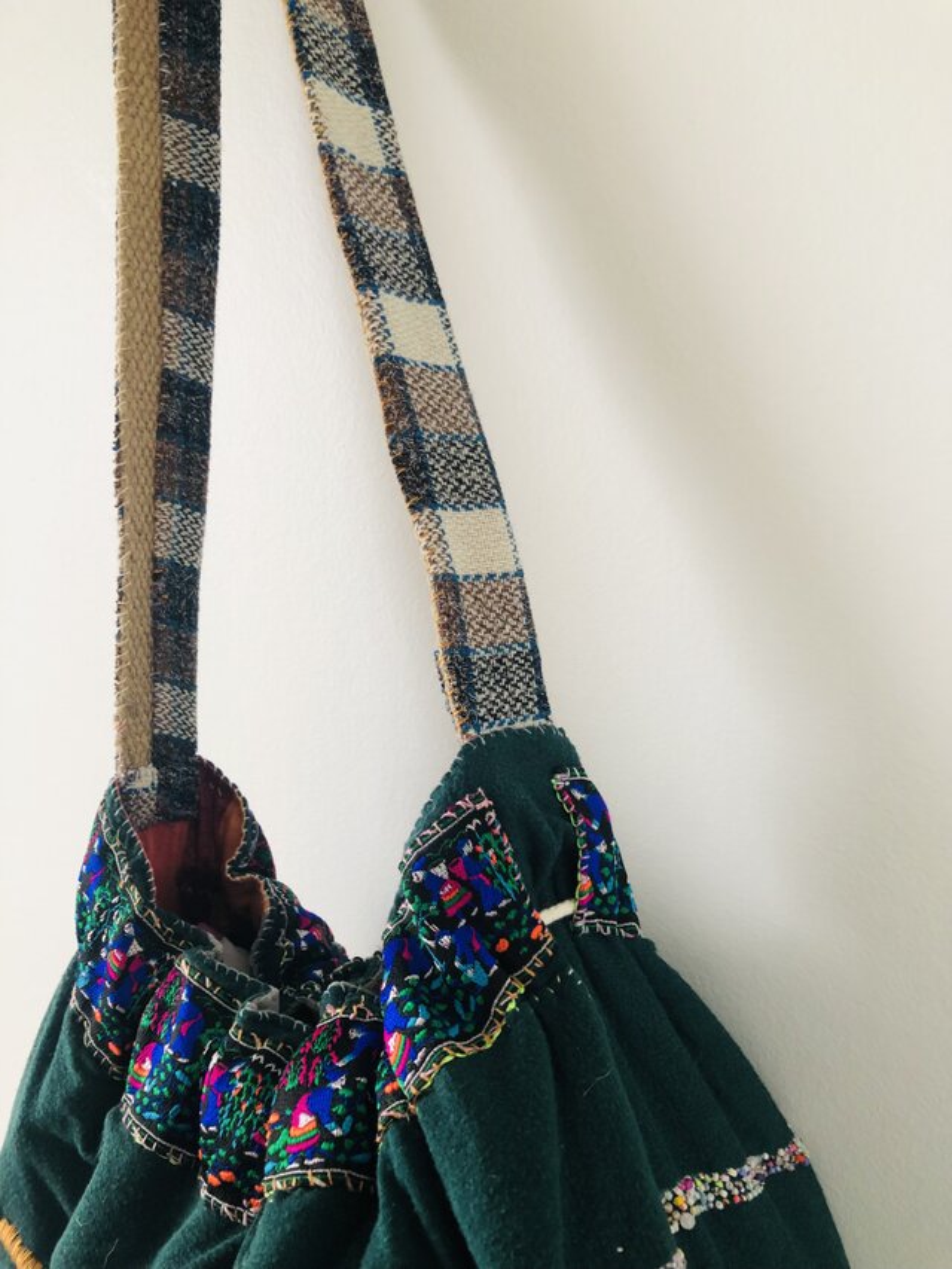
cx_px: 476
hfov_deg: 49.8
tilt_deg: -6.1
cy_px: 634
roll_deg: +12.0
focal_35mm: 28
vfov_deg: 63.4
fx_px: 1026
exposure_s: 1/20
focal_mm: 3.99
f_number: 1.8
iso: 40
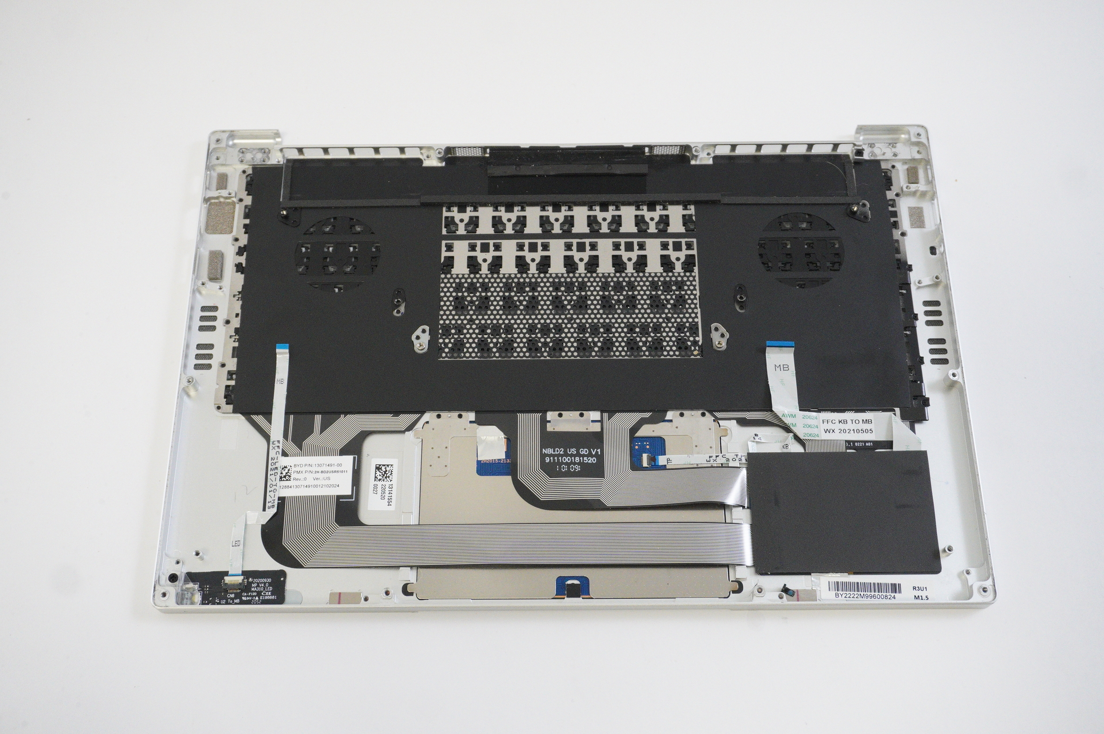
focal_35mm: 38
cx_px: 552
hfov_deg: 51.3
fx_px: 1149
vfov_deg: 35.4
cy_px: 367
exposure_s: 1/160
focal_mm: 25
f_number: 5.6
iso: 3200
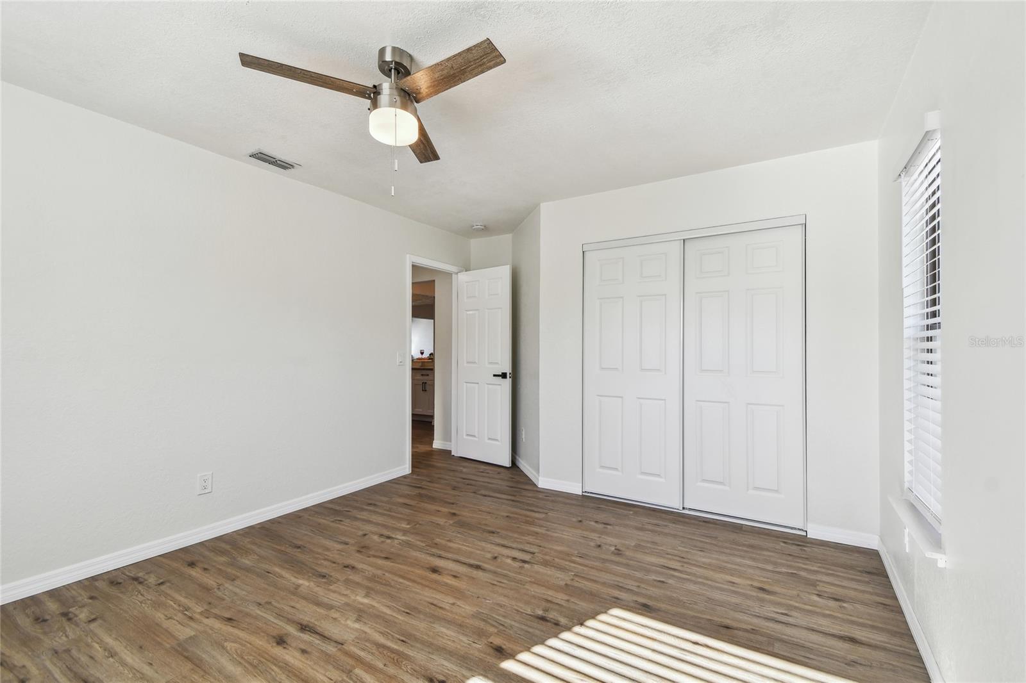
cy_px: 342
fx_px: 427
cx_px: 513
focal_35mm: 15
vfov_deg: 77.3
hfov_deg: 100.4
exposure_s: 1/80
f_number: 7.1
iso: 100
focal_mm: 10
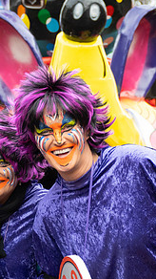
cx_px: 67
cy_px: 204
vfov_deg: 13.6
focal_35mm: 158
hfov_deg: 7.7
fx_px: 1163
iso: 400
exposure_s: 1/400
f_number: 4.5
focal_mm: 42
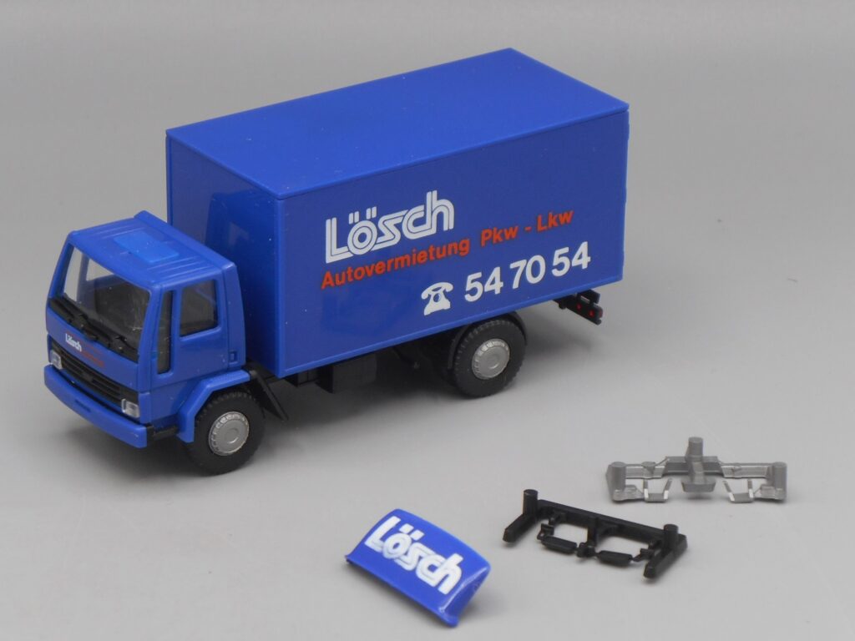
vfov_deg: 14.1
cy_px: 320
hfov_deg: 18.7
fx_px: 2593
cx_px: 428
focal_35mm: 105
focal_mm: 18.8
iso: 80
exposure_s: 1/50
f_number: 5.1
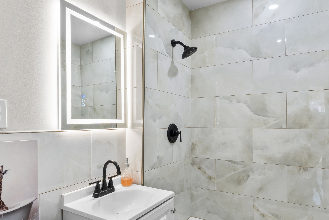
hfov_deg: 81.1
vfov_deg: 59.3
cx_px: 177
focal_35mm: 21
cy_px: 124
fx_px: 192
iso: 100
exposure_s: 1/1.25
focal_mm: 14
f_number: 8
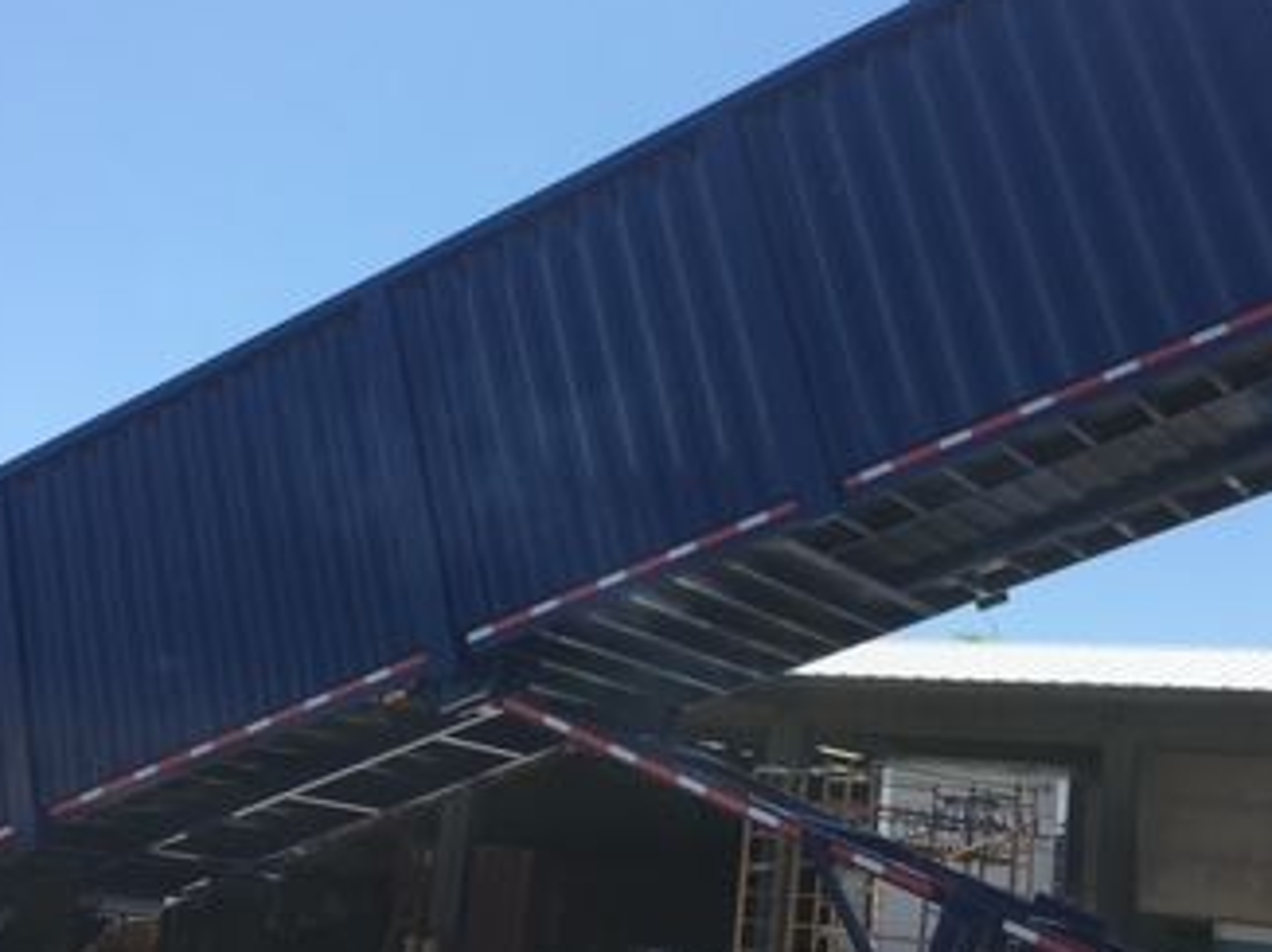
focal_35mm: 57
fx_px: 2093
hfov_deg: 33.8
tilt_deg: +11.3
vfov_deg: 25.6
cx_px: 597
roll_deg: -5.1
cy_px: 476
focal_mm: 4.15
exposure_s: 1/1282
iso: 25
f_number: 2.2
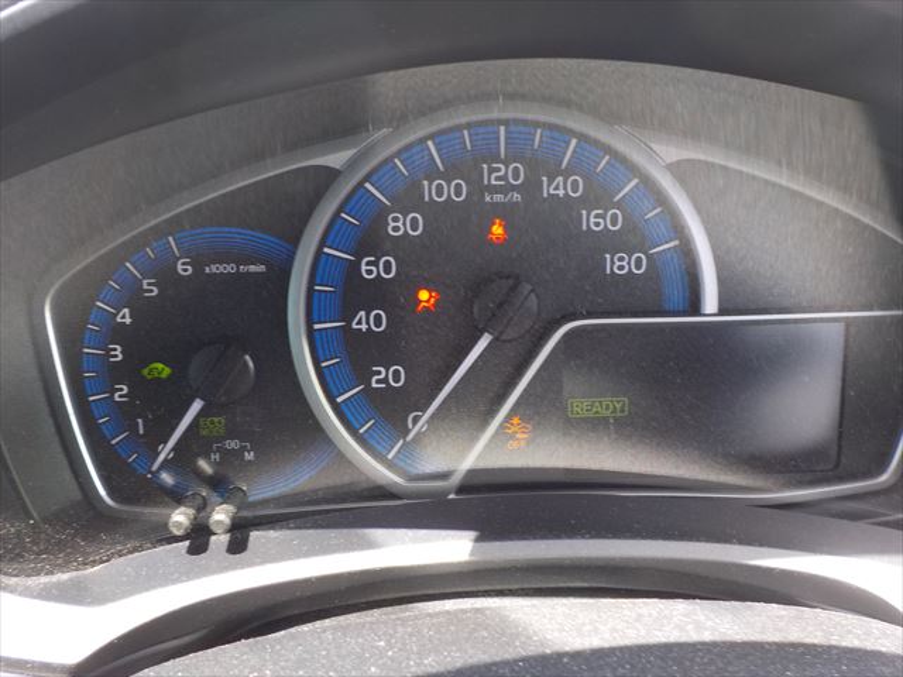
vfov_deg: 46.8
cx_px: 452
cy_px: 338
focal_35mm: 30
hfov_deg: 60.0
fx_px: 783
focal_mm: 4.1
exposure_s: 1/50
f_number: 3.3
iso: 125
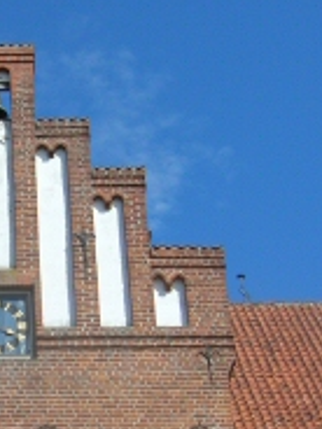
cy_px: 312
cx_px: 0
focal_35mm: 111
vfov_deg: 17.6
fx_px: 1377
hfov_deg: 13.2
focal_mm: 5.7
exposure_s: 1/480
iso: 50
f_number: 4.9
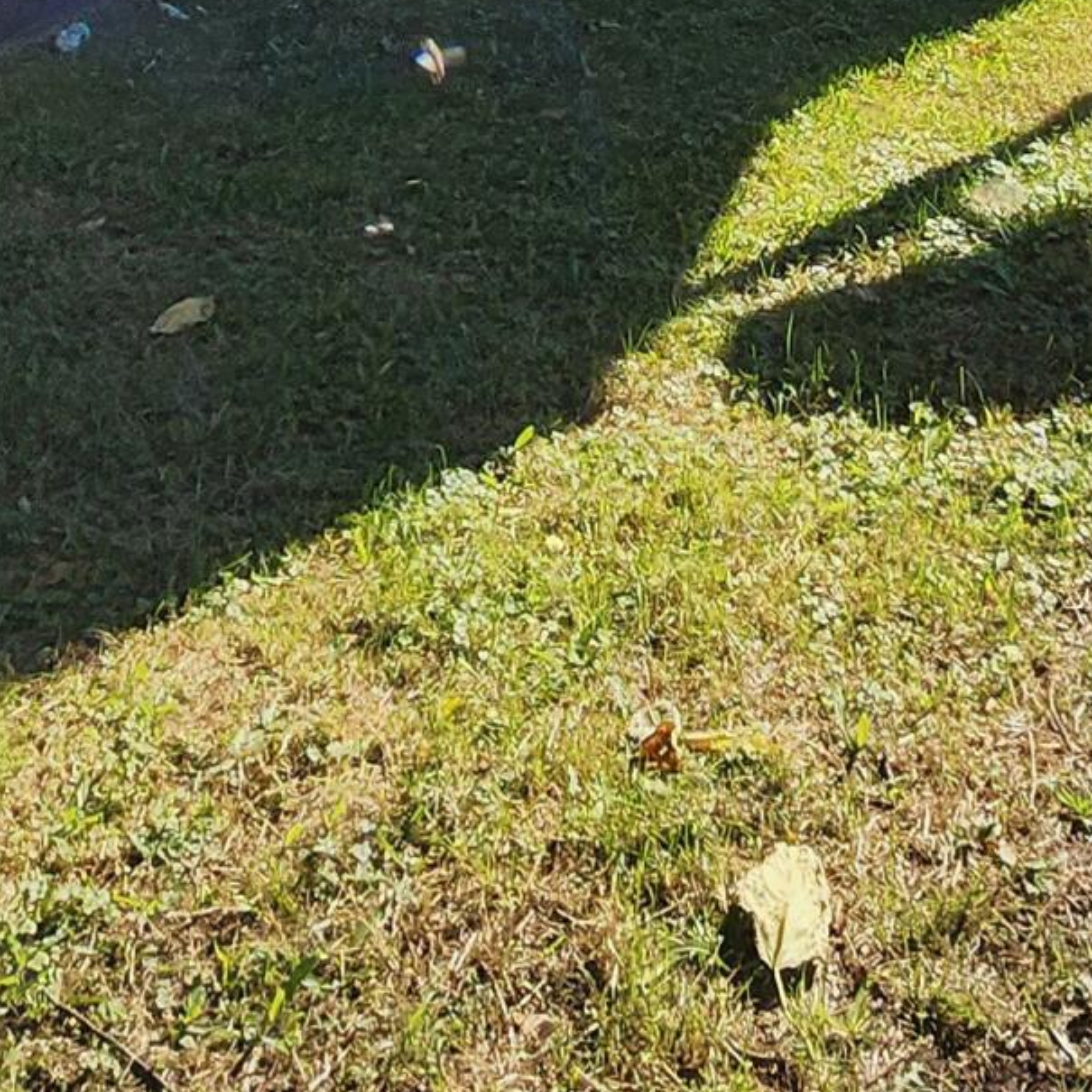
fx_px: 2034
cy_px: -708
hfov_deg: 29.9
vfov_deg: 22.3
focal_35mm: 57
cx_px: 704
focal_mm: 2.2
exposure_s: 1/1429
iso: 50
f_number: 2.2
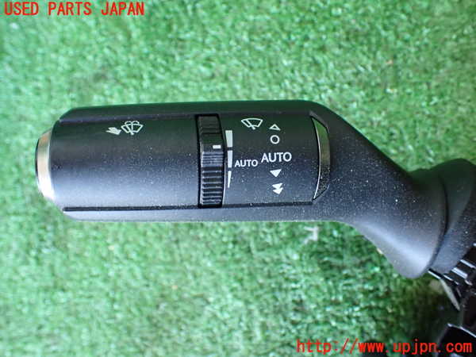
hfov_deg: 60.0
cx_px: 238
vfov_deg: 46.8
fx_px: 413
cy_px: 178
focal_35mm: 30
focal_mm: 5.4
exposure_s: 1/60
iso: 800
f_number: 2.3
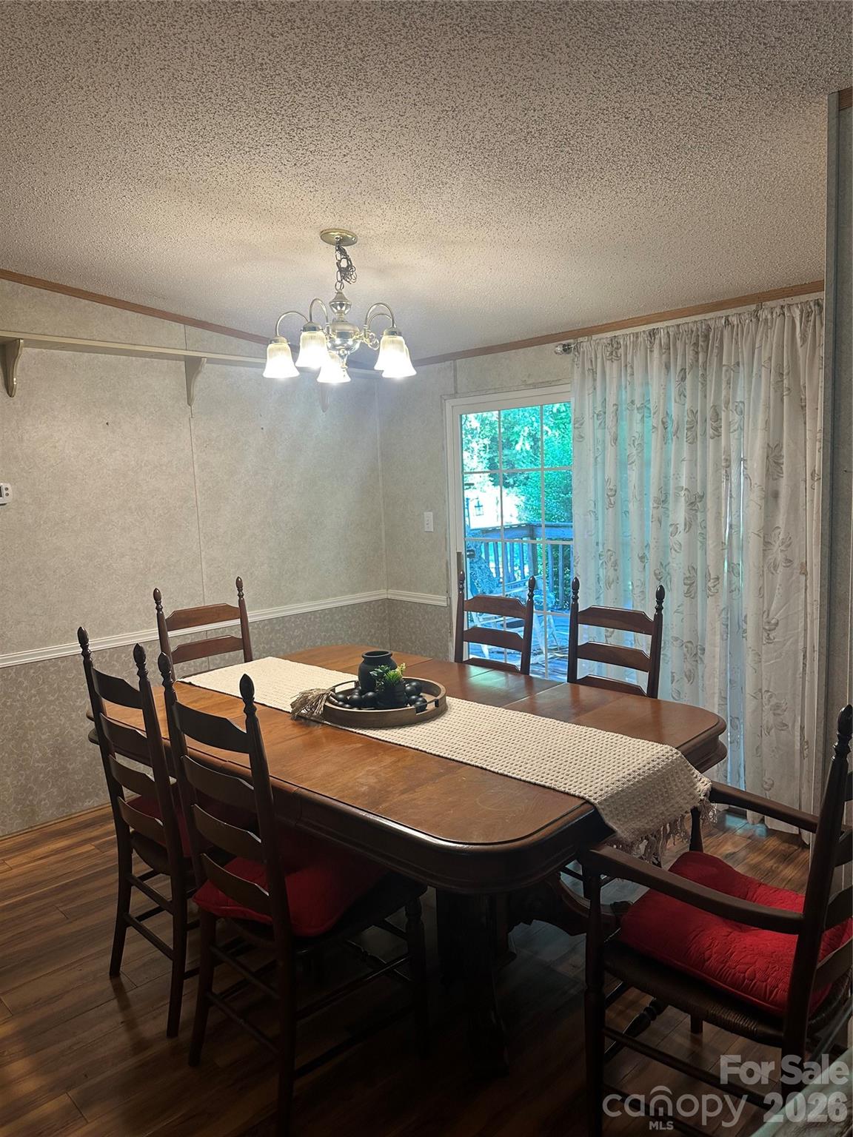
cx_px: 426
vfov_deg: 71.6
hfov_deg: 56.8
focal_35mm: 24
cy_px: 568
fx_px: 789
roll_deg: +1.4
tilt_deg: -6.2
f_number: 1.78
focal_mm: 6.86
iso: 160
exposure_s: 1/60
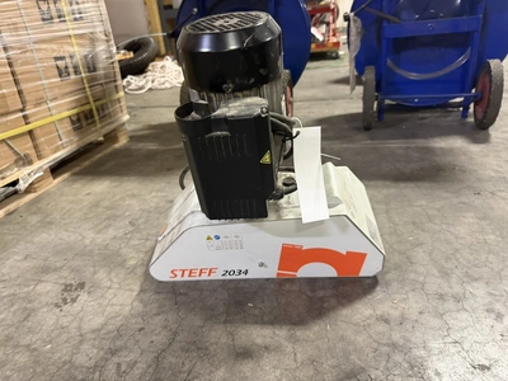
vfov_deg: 56.8
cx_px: 254
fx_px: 352
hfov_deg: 71.6
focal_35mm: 24
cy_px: 190
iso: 640
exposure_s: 1/40
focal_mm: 6.76
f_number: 1.78
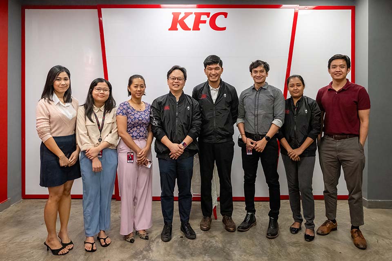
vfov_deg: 59.5
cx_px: 196
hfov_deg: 81.2
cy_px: 130
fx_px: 229
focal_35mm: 21
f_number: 4
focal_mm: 21
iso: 4500
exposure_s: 1/200
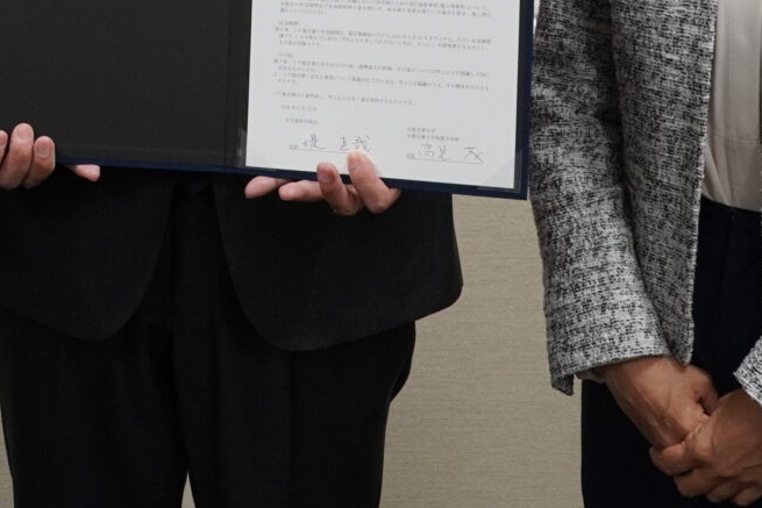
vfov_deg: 10.4
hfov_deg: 15.5
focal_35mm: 126
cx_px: -230
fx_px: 2667
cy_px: -321
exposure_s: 1/40
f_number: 5.6
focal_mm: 21.5
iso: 500
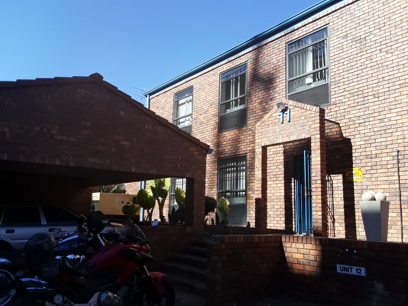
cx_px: 204
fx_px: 354
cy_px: 153
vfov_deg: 46.8
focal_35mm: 30
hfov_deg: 60.0
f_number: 1.9
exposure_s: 1/695
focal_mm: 2.2
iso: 40
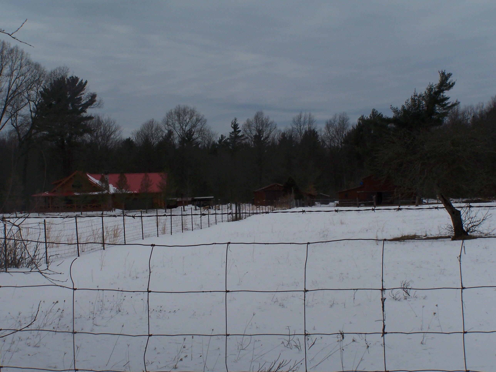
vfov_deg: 19.6
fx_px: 1075
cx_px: 248
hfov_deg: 26.0
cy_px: 186
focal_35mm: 75
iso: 80
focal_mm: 12.4
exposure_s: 1/800
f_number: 6.3
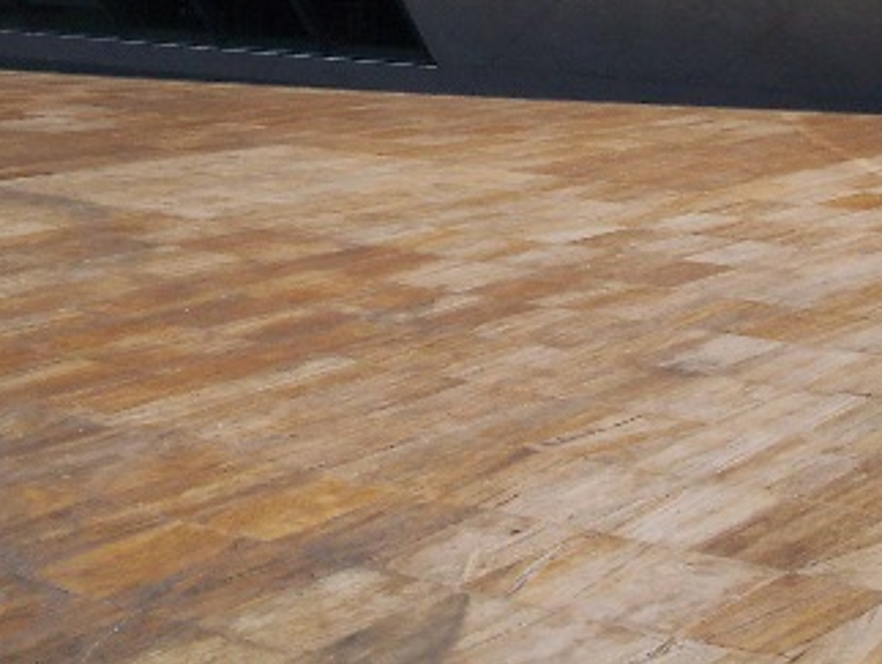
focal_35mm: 94
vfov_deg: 15.2
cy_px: -150
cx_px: 595
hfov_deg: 20.8
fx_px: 2398
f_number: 4.8
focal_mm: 8
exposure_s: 1/1000
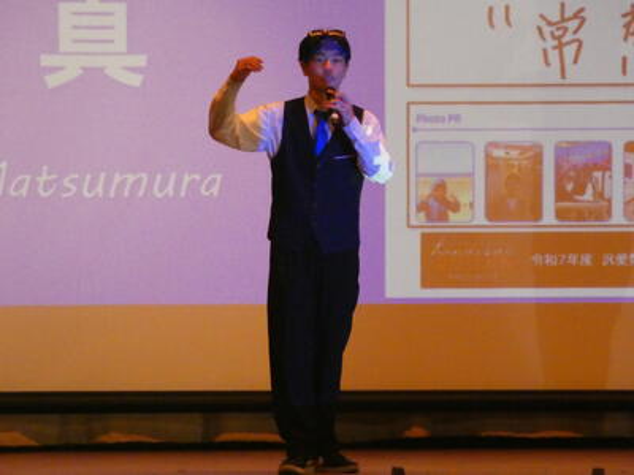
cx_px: 317
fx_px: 8315
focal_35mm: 454
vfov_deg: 3.3
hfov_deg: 4.4
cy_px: 238
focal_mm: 81.4
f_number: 5.6
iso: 3200
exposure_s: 1/250
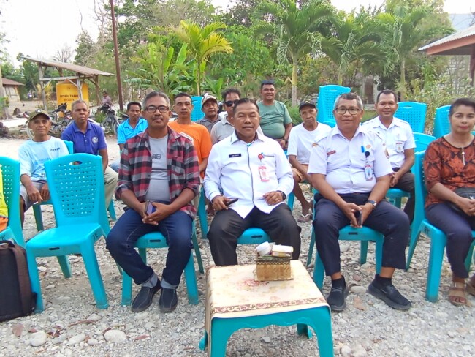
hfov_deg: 94.5
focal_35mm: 16
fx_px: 220
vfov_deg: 78.1
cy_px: 178
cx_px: 238
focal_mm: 1.65
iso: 129
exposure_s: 1/50
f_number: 2.2
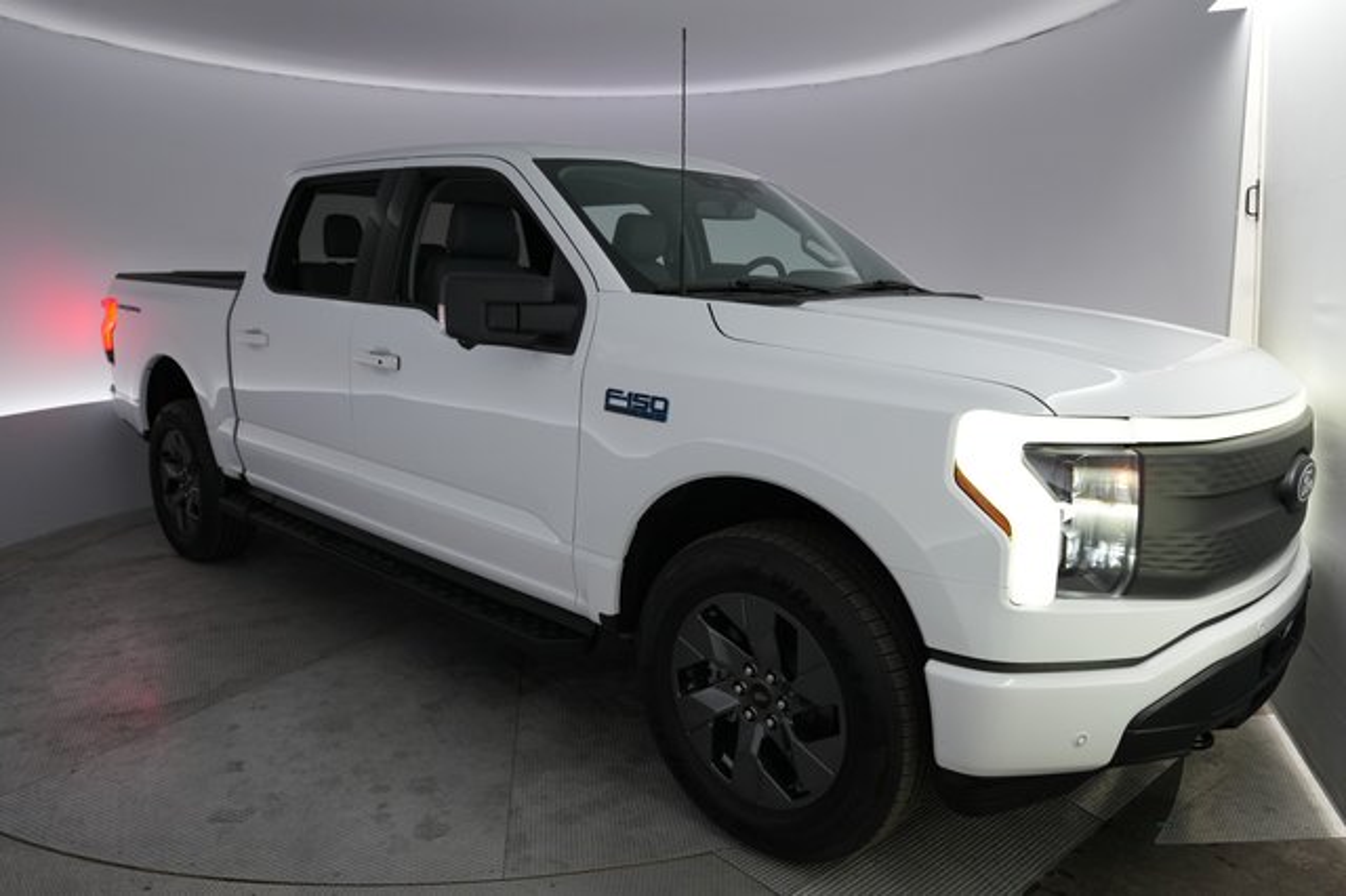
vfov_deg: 53.1
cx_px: 673
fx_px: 897
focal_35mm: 24
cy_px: 448
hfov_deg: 73.8
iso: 1000
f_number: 4
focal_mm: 24
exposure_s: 1/160
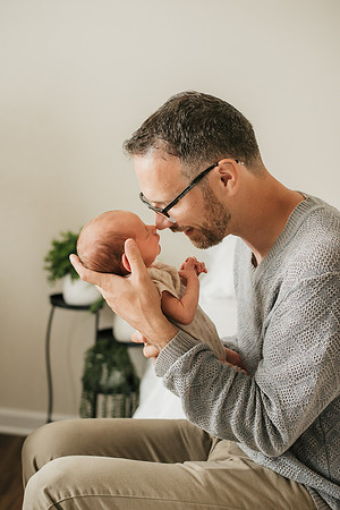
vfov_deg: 39.6
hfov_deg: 27.0
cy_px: 255
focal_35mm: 50
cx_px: 170
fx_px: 708
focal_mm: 50
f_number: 2.8
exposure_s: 1/250
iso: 1600
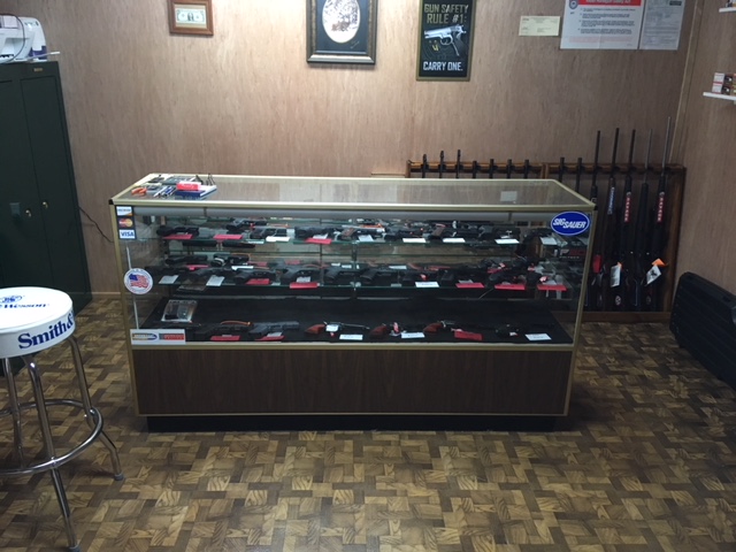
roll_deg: -1.2
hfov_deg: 61.7
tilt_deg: -17.8
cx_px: 368
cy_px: 276
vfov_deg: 48.2
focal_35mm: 29
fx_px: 617
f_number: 2.2
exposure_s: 1/30
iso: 125
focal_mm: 4.15
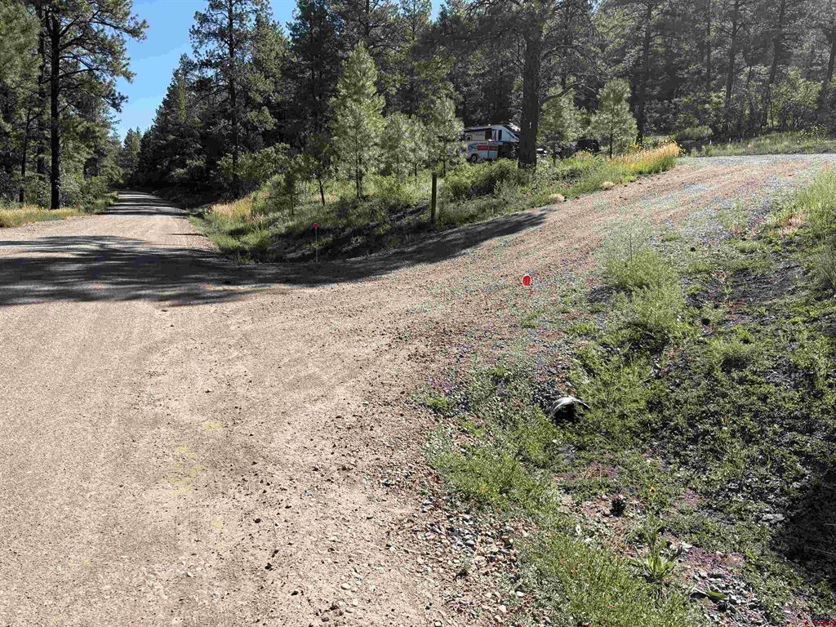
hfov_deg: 67.3
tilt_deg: -8.4
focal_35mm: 26
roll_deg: -2.0
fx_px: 628
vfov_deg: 53.1
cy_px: 314
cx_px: 418
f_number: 1.6
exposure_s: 1/1848
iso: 50
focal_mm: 5.96
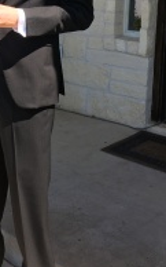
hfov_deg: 21.6
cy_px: 29
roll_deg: -1.0
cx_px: 4
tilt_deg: -5.6
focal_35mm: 58
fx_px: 420
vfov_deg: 33.4
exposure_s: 1/384
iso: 25
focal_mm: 4.15
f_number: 2.2
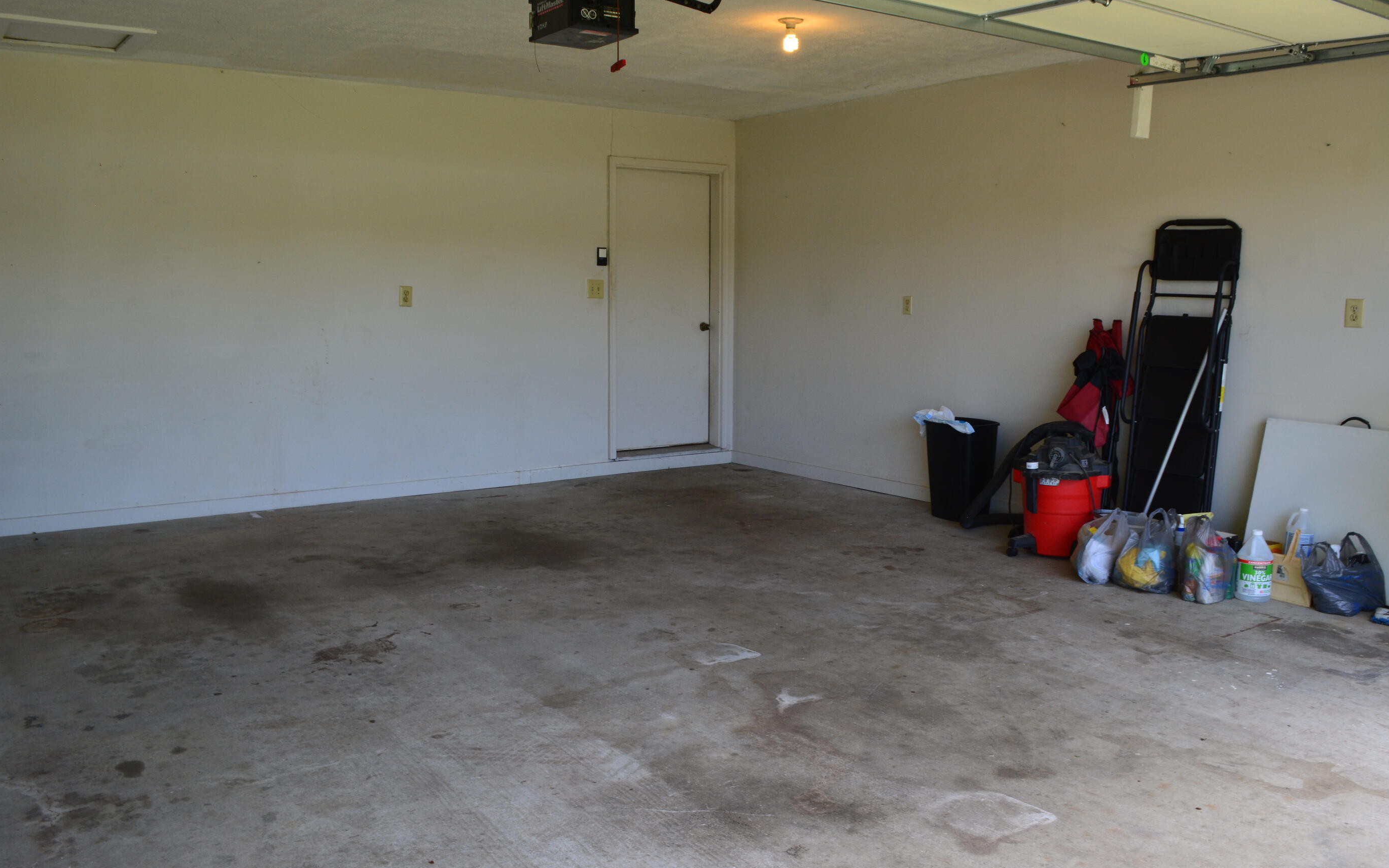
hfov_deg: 62.8
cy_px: 429
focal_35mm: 30
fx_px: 1136
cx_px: 746
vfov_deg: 41.8
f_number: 8
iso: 400
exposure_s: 1/60
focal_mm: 18
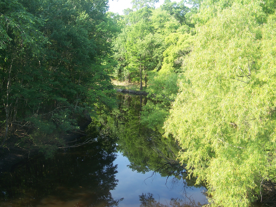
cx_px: 138
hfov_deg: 50.1
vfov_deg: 38.7
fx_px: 295
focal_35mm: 37
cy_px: 104
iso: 64
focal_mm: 7.8
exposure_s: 1/125
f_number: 2.8
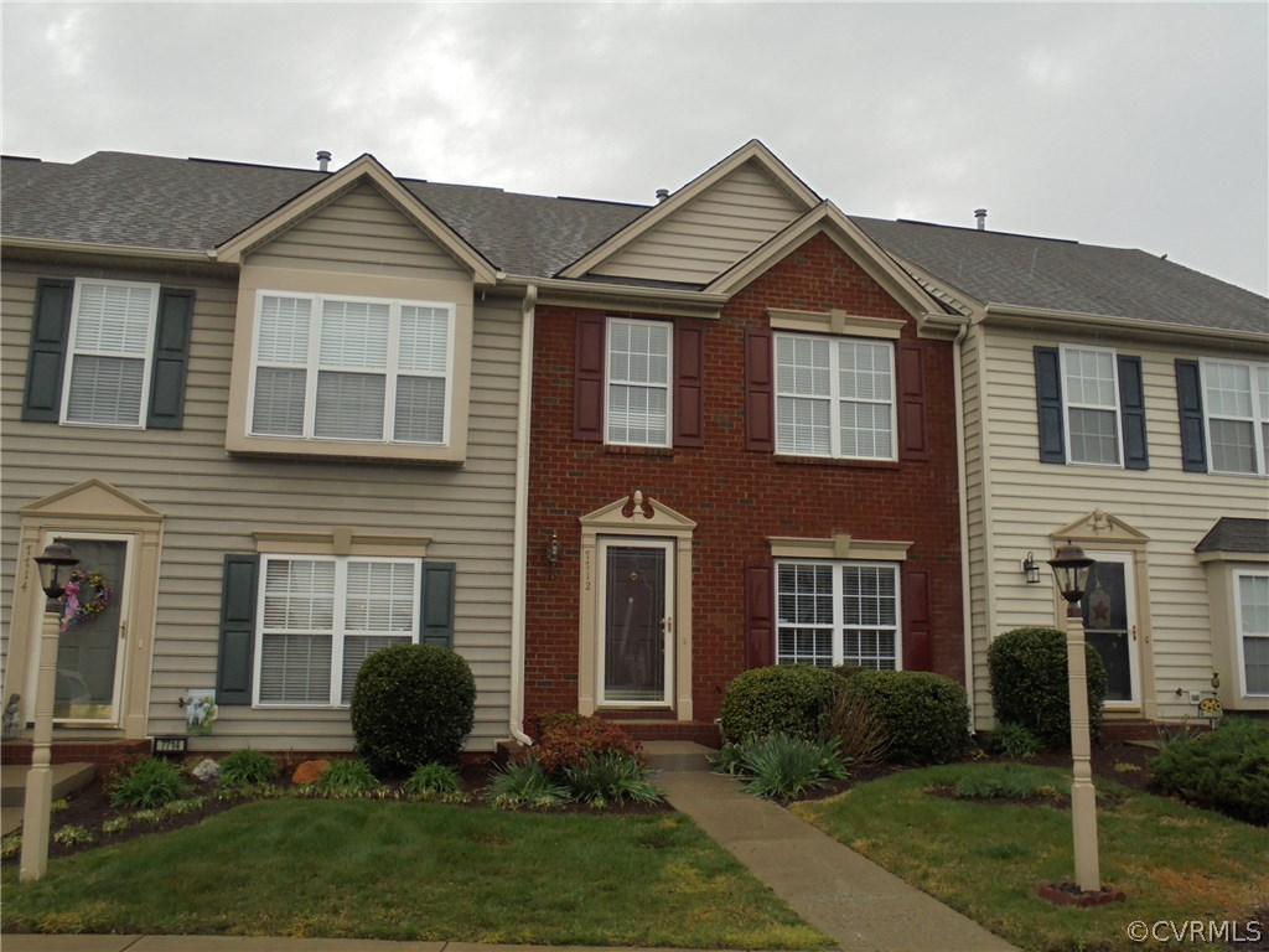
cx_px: 634
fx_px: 1063
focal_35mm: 29
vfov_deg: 48.2
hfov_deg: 61.7
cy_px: 476
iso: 100
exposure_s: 1/320
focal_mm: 5.3
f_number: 3.7
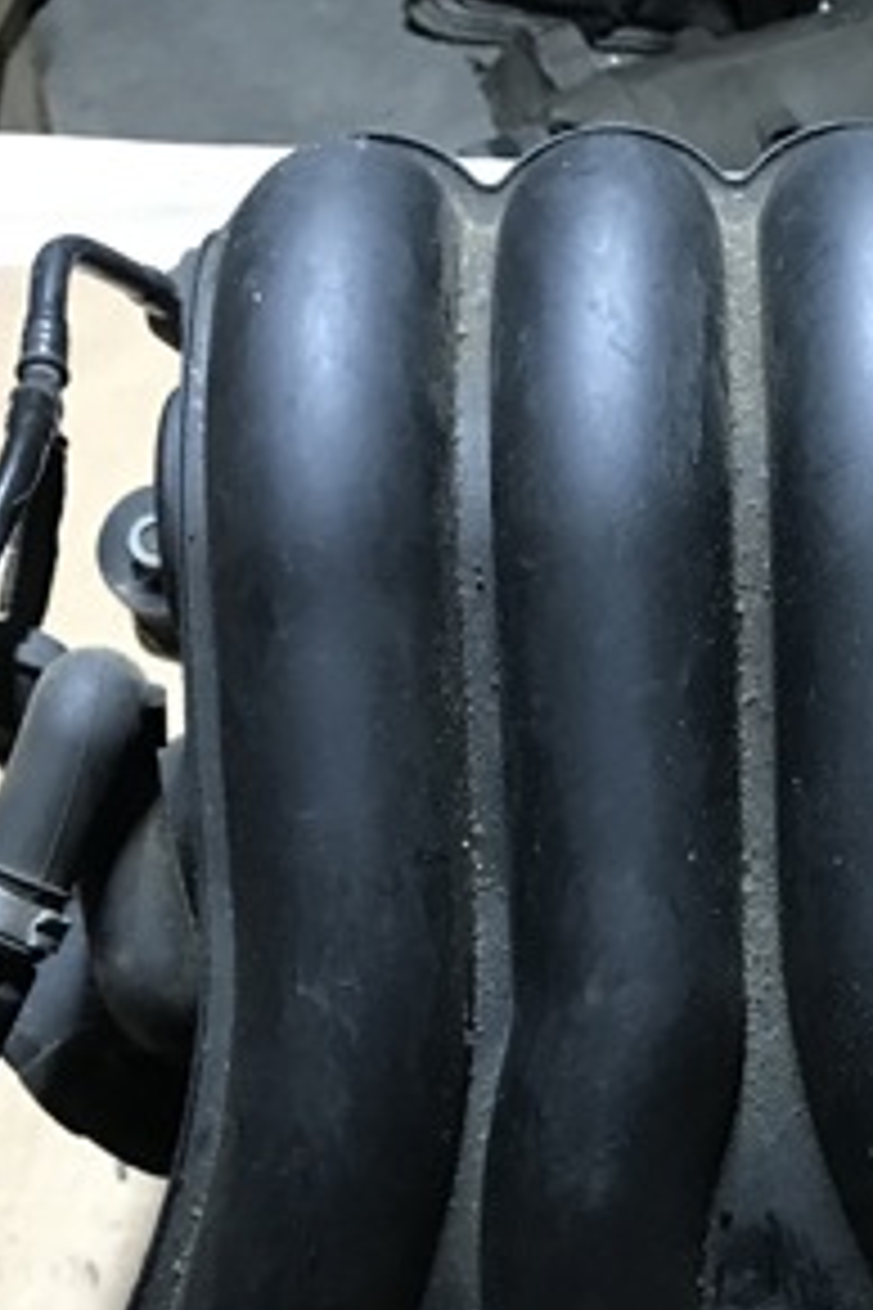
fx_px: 2328
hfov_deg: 20.9
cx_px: 756
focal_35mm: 64
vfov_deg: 30.7
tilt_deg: -52.3
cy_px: 1038
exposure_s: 1/17
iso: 64
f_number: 1.8
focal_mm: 3.99
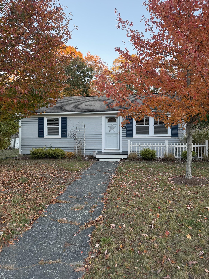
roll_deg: +0.2
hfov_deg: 56.8
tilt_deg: -1.4
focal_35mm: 24
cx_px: 104
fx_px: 193
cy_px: 140
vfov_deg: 71.6
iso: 125
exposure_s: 1/193
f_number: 1.78
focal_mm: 6.76
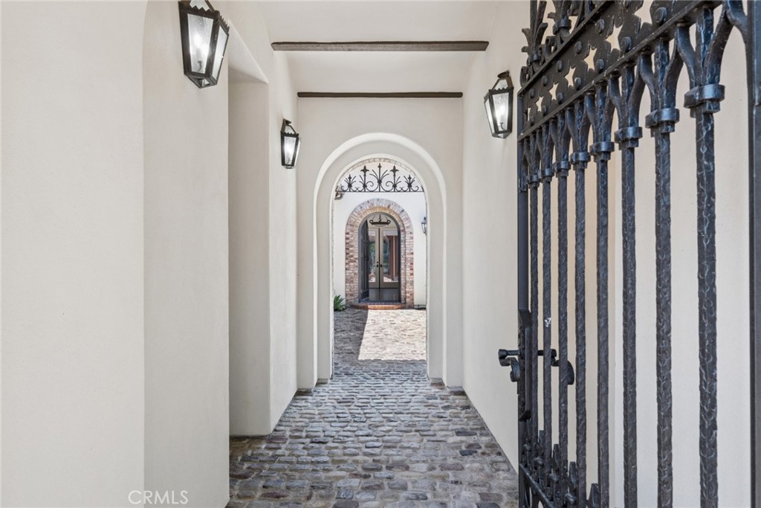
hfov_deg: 73.7
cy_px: 254
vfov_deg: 53.1
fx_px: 507
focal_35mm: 24
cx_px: 380
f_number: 9
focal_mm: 15.9
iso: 200
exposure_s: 1/30
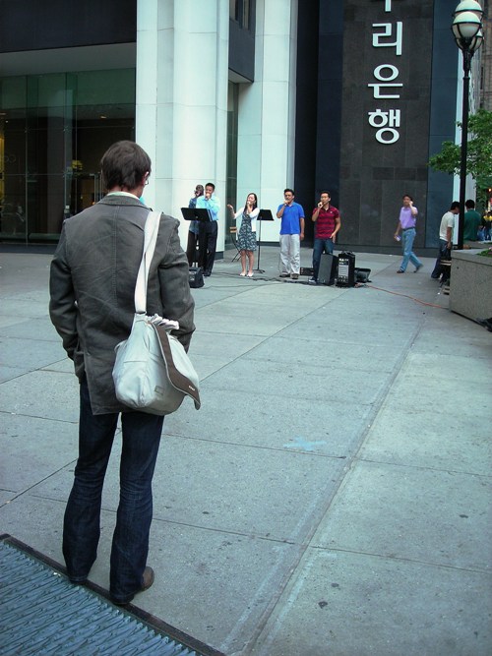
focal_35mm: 38
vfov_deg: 49.0
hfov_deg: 37.7
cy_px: 328
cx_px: 246
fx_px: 720
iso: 50
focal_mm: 6.3
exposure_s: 1/15
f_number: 3.2
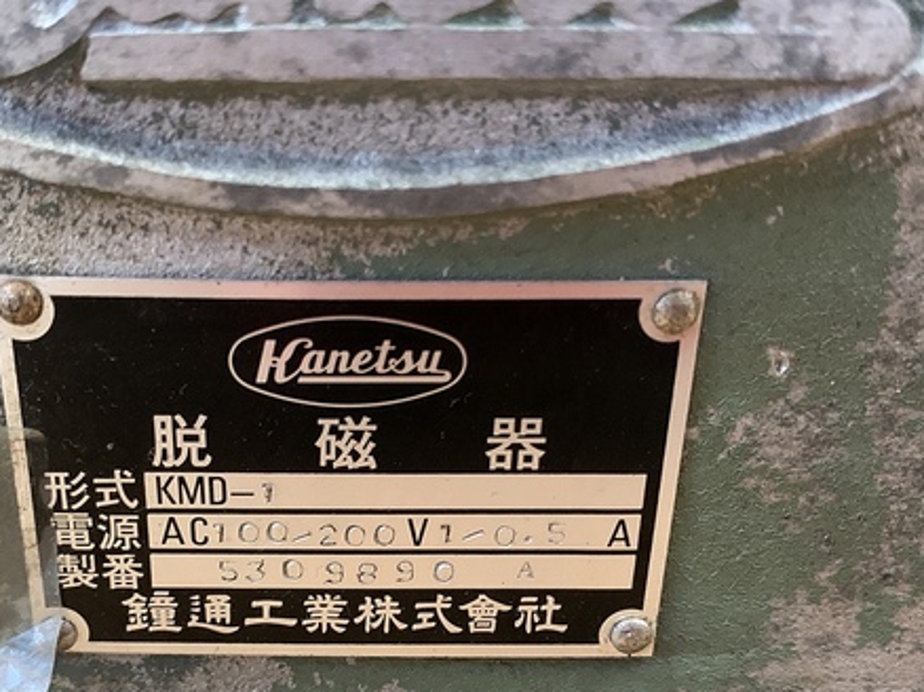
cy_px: 454
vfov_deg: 37.3
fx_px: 1014
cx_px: 350
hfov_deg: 48.6
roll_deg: +0.1
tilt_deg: -25.7
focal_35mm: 38
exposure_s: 1/30
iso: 500
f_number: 1.8
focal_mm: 4.25
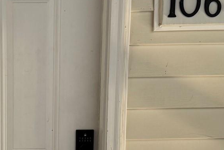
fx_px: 560
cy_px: 128
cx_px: 17
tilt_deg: -9.9
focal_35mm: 90
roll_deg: +0.2
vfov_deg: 15.1
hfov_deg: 22.0
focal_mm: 6.76
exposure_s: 1/121
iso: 125
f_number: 1.78
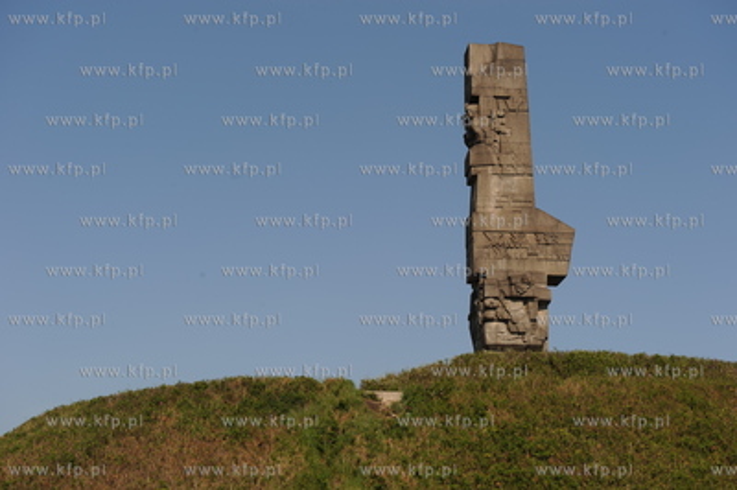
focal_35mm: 70
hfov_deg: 28.9
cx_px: 368
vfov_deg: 19.4
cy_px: 245
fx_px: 1432
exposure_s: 1/500
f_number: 8
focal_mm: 70
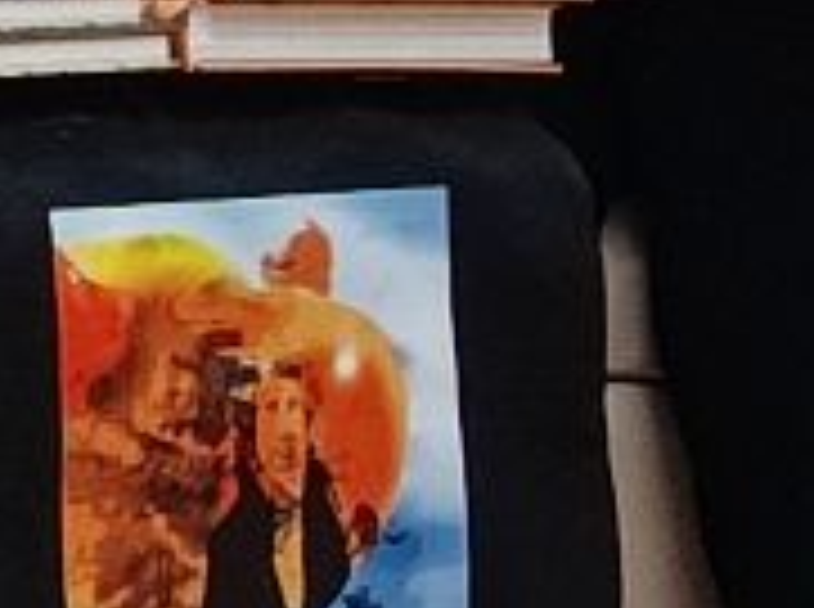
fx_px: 7486
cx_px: -1228
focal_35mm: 319
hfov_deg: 5.9
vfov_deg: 4.6
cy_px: -667
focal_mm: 5.24
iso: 1016
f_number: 1.7
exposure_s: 1/100
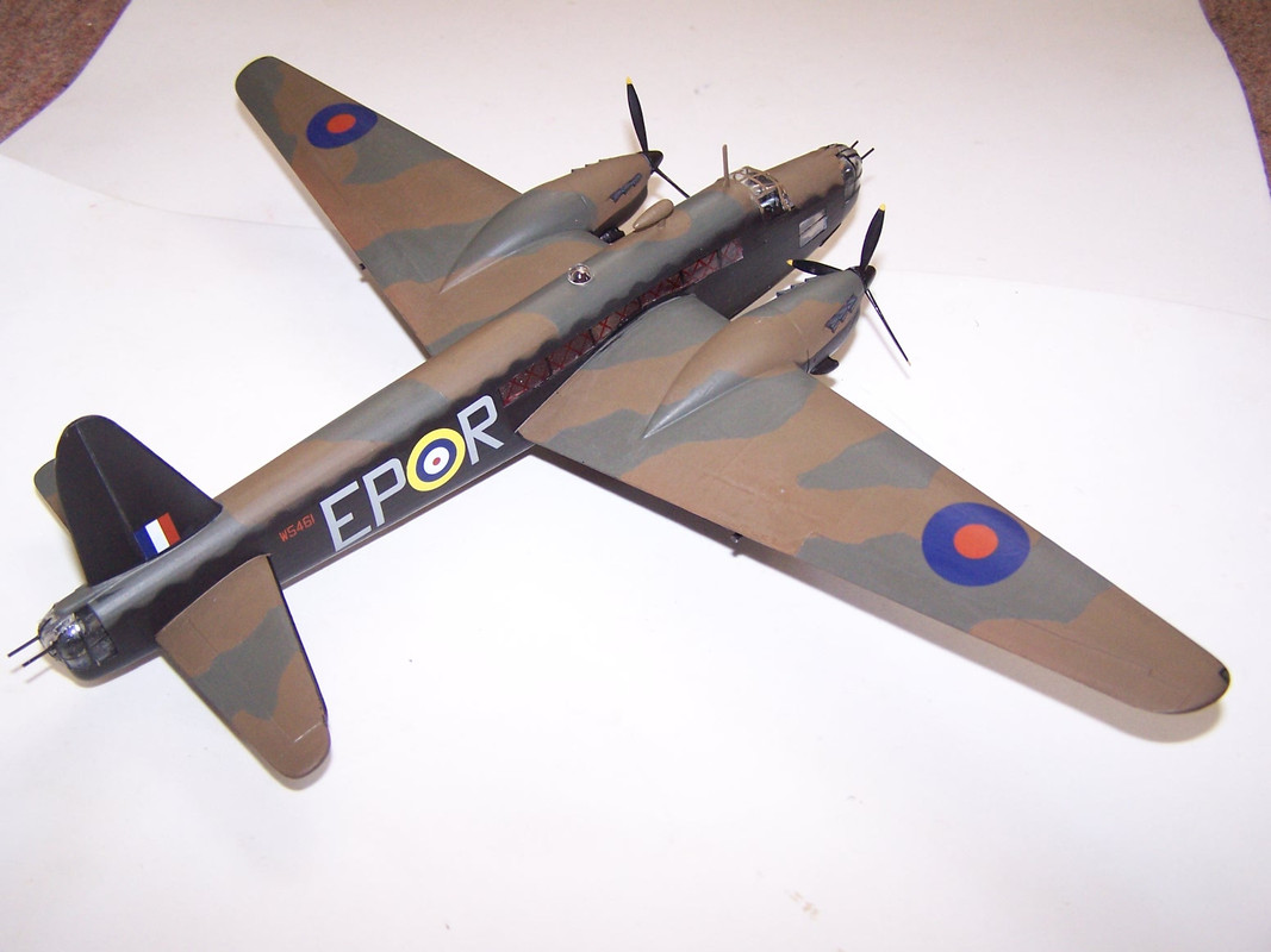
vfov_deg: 37.7
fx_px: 1395
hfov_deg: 49.0
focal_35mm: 38
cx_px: 636
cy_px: 476
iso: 140
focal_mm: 6.3
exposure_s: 1/60
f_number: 2.8
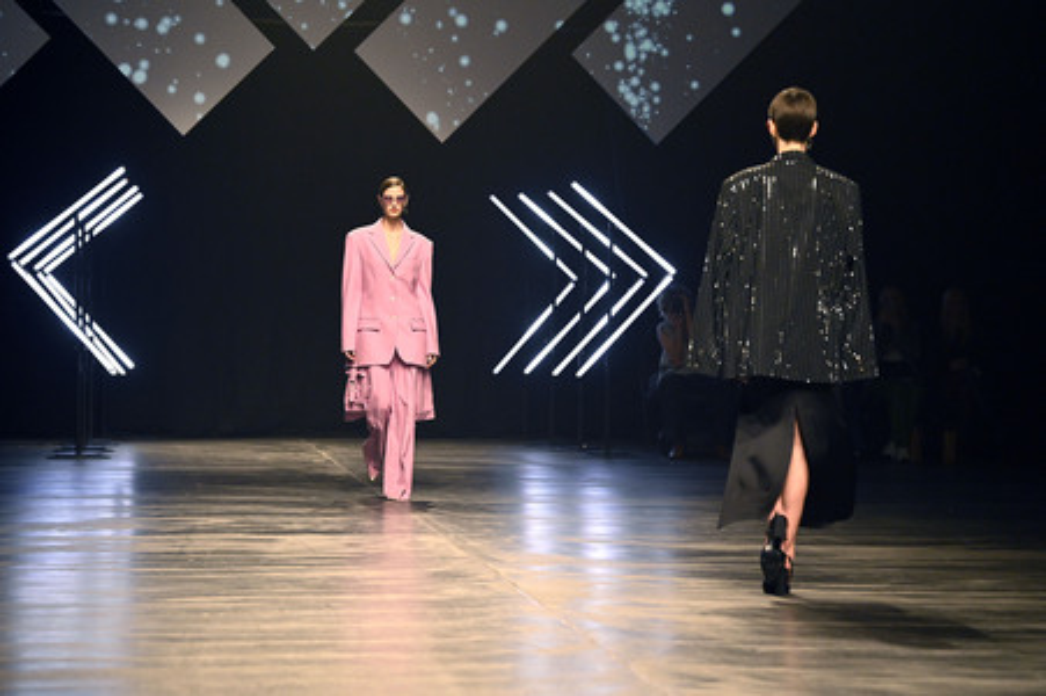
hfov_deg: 18.6
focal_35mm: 110
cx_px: 523
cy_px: 348
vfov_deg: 12.4
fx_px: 3194
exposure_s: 1/800
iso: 5000
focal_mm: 110
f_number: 5
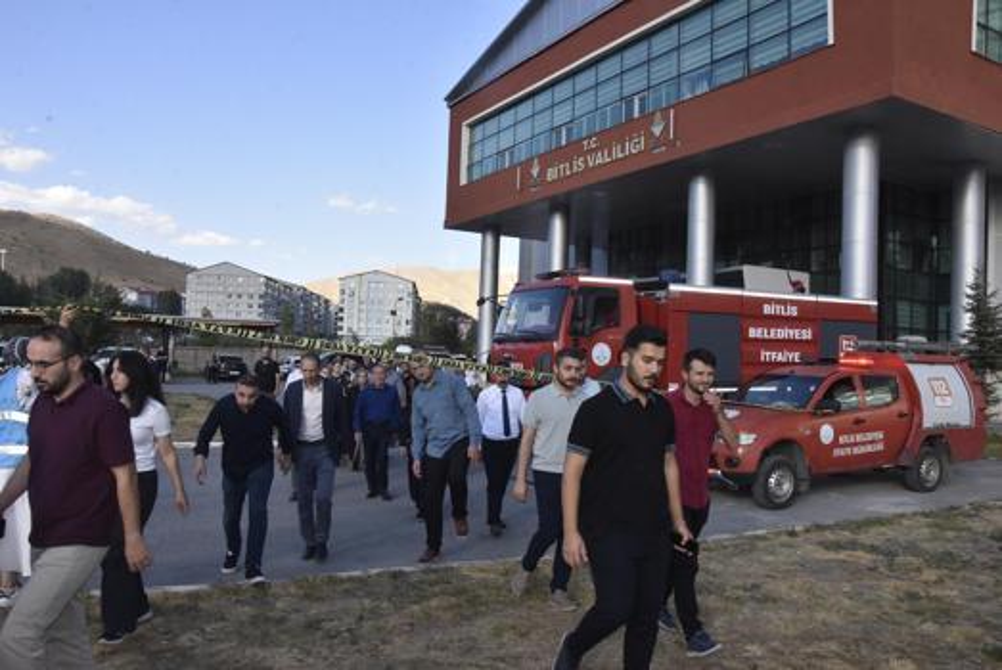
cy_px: 335
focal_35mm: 27
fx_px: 752
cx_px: 501
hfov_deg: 67.3
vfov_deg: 48.0
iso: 800
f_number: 14
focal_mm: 18
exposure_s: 1/250
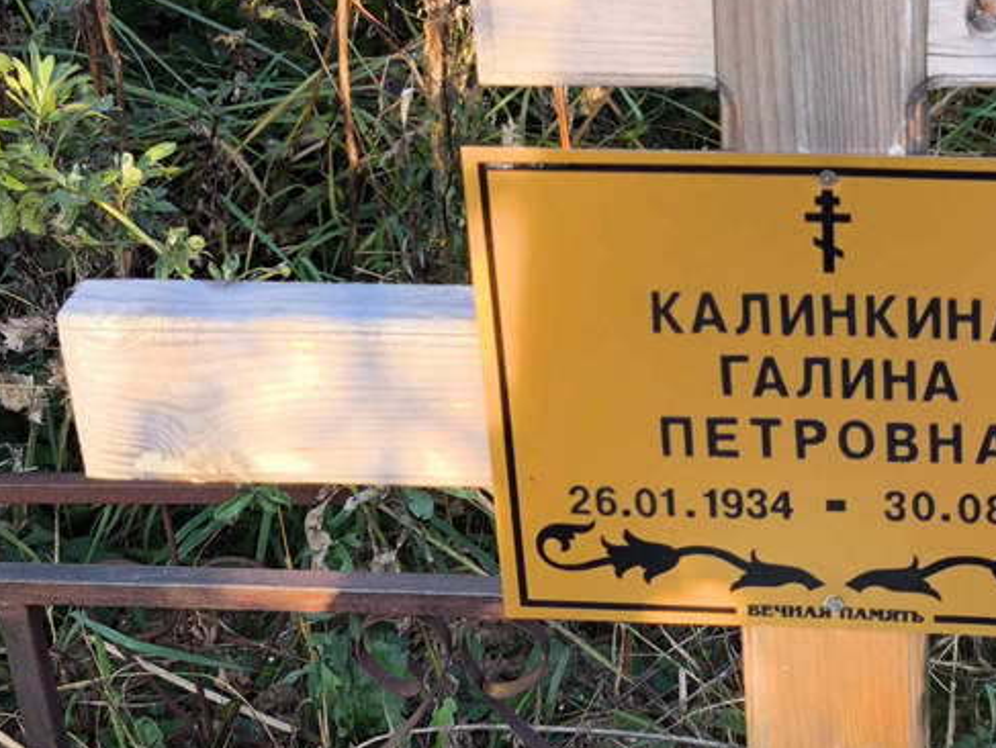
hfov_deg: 23.5
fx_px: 2361
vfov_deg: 18.0
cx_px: 776
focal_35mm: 82
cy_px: 341
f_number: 1.7
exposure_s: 1/161
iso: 50
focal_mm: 4.71
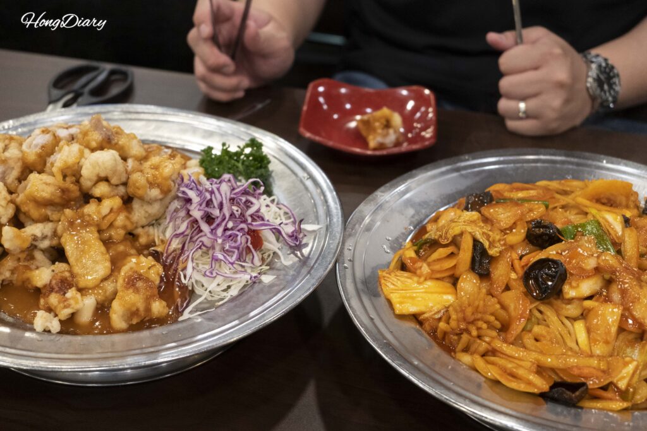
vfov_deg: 22.6
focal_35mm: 60
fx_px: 1078
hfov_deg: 33.4
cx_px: 324
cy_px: 216
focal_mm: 60
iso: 5000
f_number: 5.6
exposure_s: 1/160
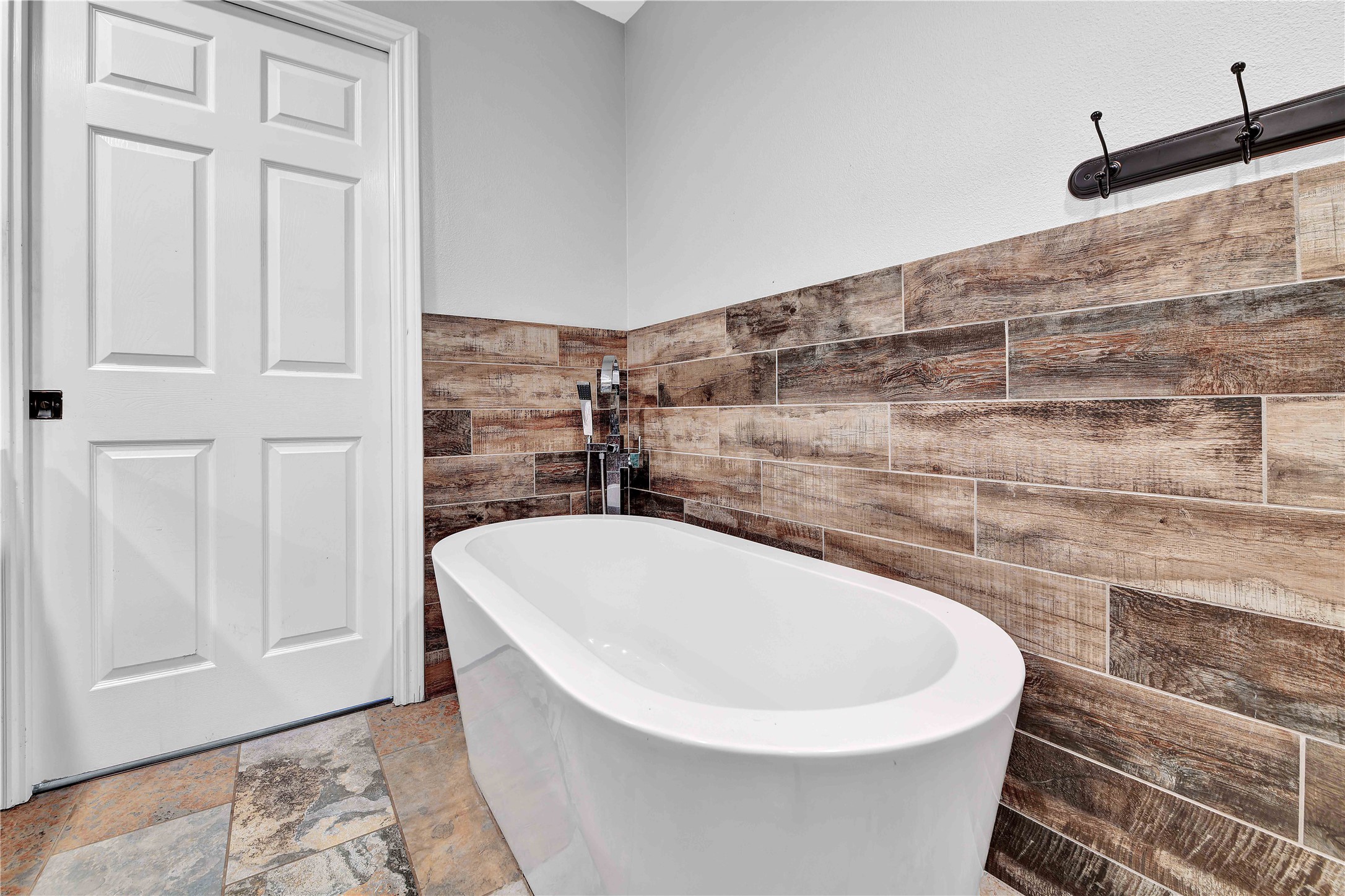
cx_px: 672
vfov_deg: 81.2
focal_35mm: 14
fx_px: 523
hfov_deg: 104.3
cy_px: 448
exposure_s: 1/1.67
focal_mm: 14
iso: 100
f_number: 8
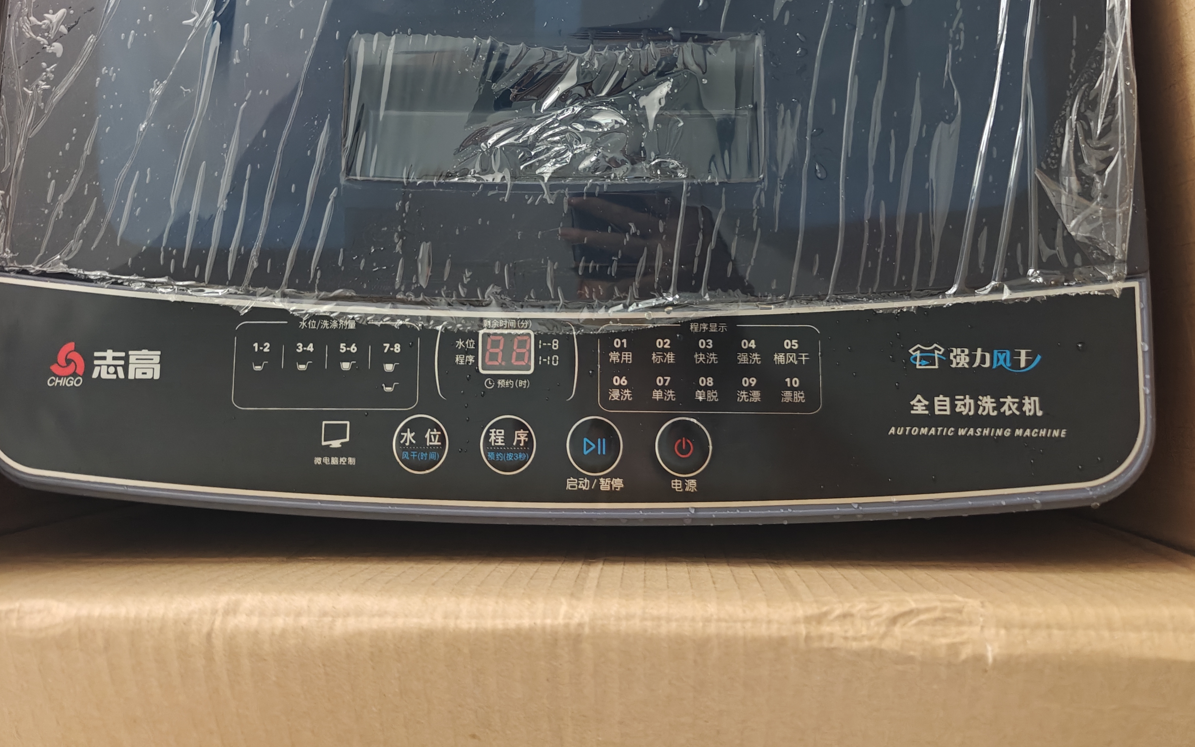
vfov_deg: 34.4
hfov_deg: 58.1
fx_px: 1075
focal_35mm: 33
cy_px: -23
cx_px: 606
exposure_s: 1/100
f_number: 1.6
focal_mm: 6.06
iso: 640
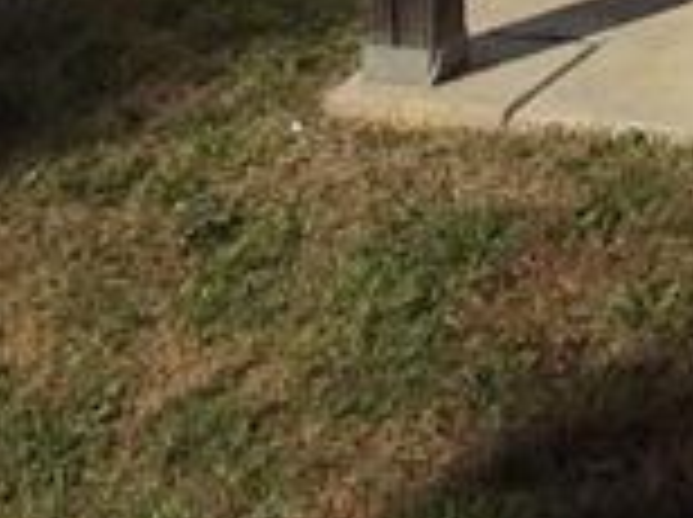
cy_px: -928
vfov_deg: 6.5
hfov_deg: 8.9
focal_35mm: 213
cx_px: 1296
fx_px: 4258
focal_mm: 3.3
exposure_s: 1/2725
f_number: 2.4
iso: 32
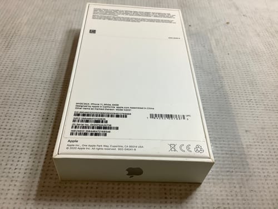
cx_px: 139
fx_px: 249
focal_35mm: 31
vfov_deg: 45.4
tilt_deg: -50.1
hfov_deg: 58.4
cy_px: 104
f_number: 2.4
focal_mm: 3.3
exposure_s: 1/50
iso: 80
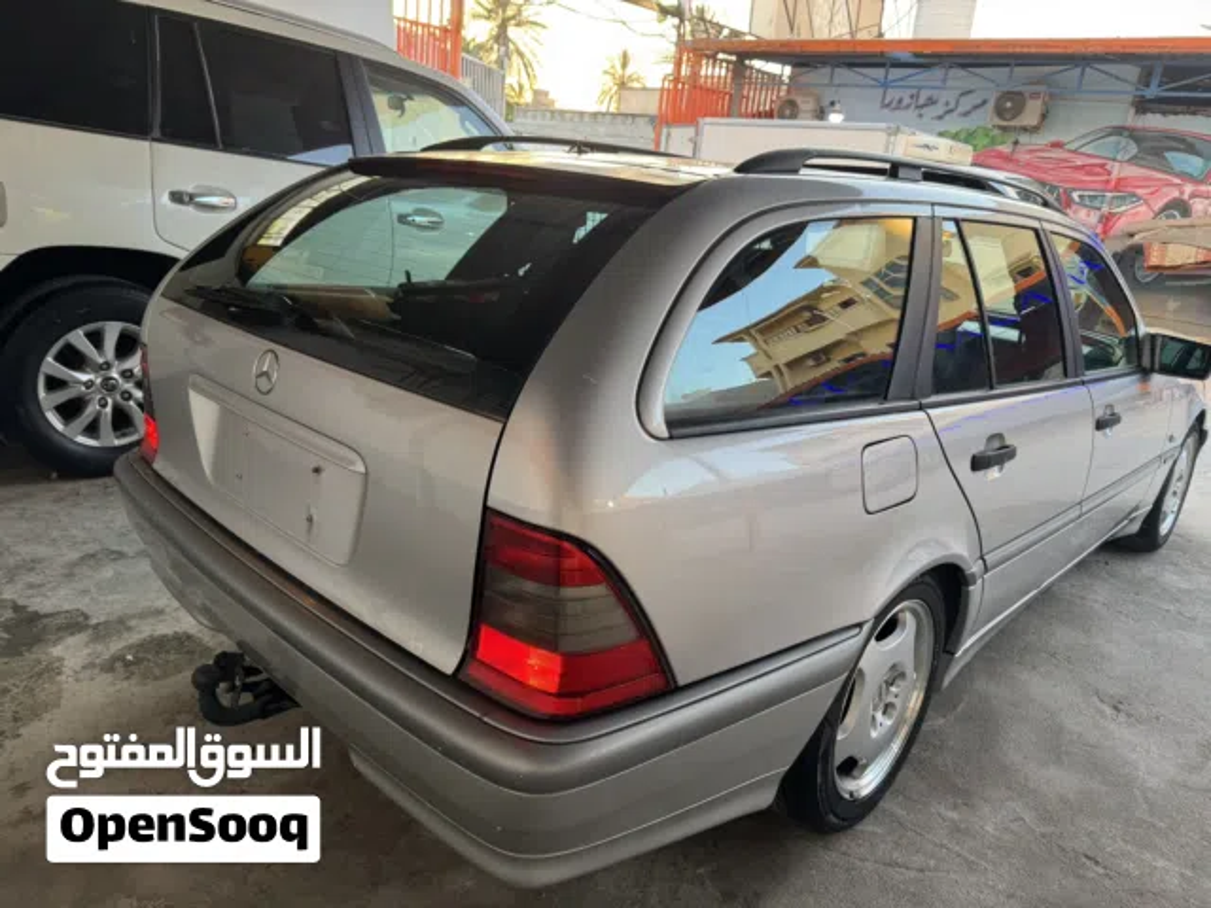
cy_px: 454
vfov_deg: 56.8
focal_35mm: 24
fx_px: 840
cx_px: 606
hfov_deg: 71.6
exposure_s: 1/100
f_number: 1.78
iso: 100
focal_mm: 6.76
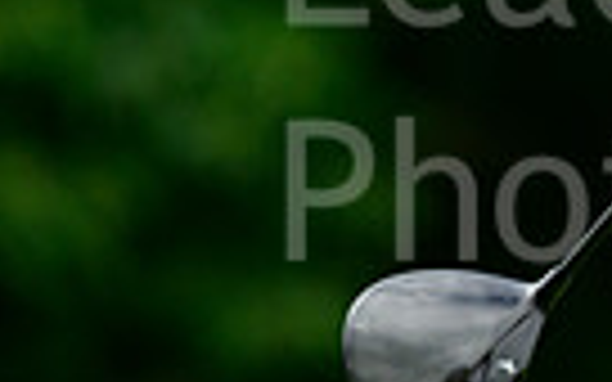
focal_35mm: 1274
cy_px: -97
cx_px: 774
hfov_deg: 1.6
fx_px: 21249
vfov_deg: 1.0
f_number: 5.3
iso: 1000
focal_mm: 280
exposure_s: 1/2000
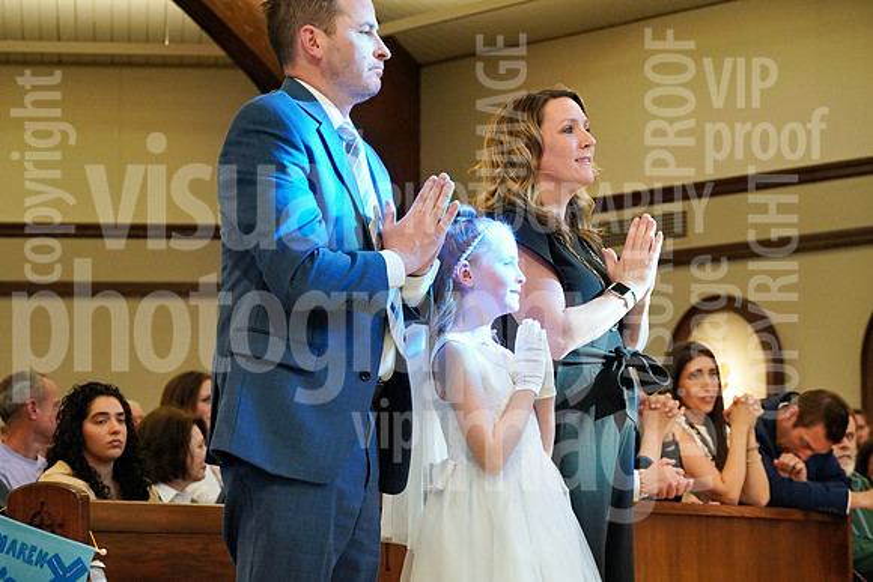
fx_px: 3020
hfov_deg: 16.5
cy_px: 291
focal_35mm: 124
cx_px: 436
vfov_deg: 11.0
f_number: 5.6
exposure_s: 1/100
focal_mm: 83
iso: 2000
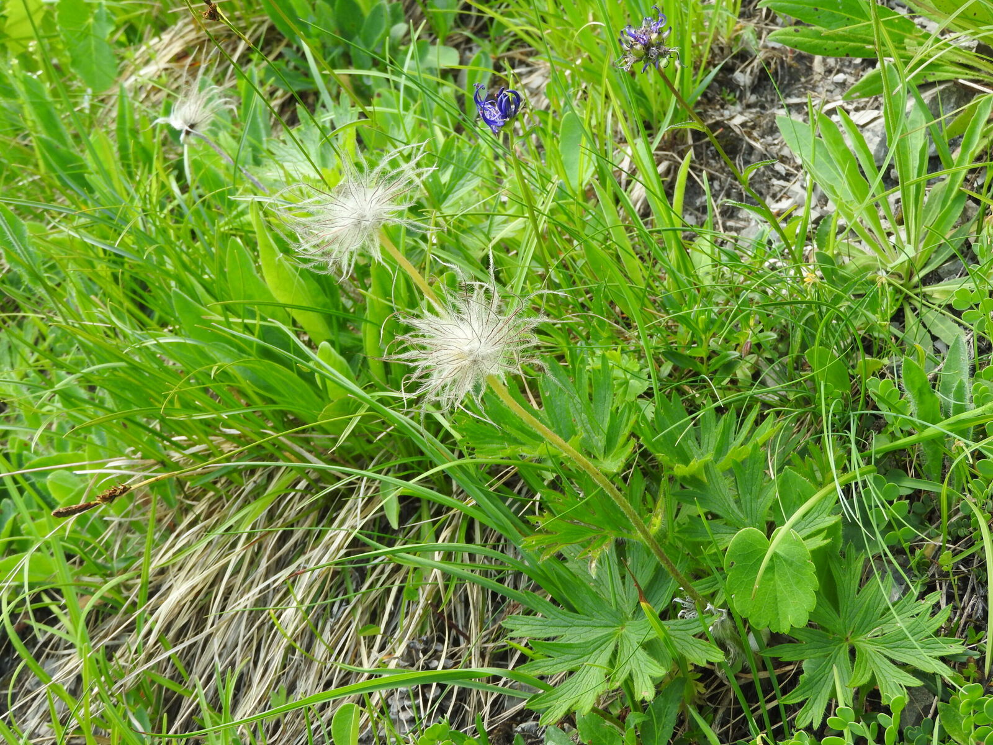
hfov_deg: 29.8
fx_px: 1865
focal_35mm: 65
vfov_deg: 22.6
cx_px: 496
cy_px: 372
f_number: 4.2
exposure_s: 1/125
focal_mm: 11.6
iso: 110
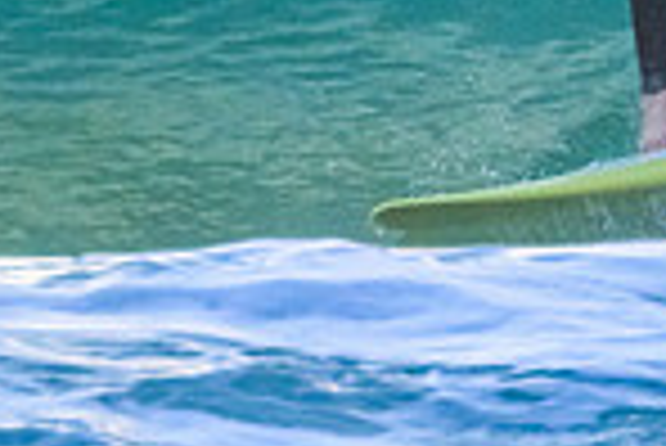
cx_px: 526
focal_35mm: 3139
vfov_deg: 0.4
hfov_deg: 0.7
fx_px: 58127
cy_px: -178
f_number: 11
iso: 7200
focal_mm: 800
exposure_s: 1/1250
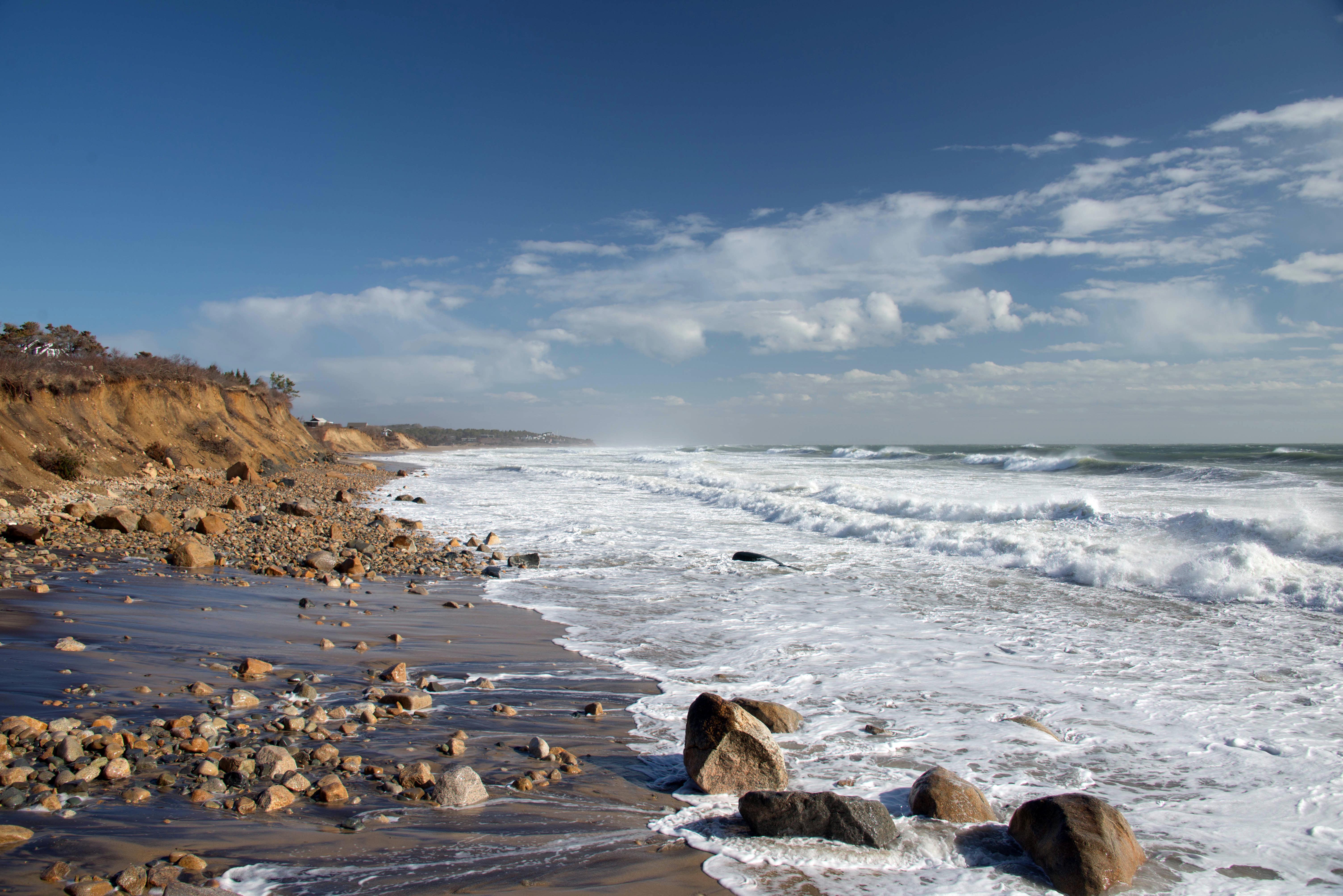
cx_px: 672
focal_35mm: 28
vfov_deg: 46.4
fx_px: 1045
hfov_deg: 65.5
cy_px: 448
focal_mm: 28
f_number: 8
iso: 125
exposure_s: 1/250
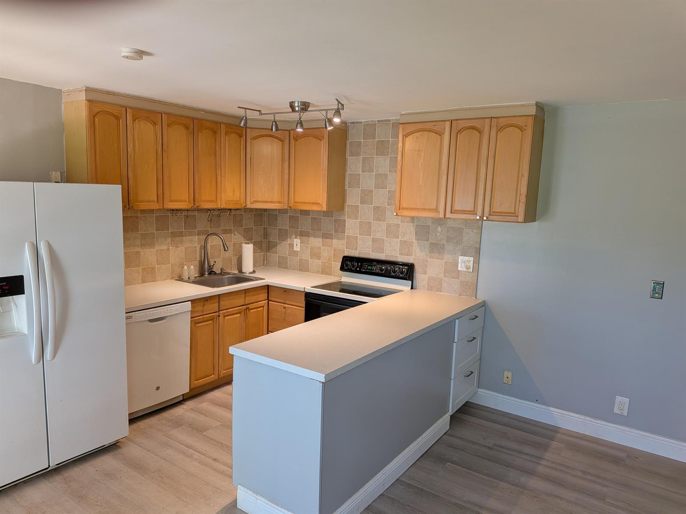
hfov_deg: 71.6
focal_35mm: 24
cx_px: 343
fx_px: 476
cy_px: 257
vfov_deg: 56.8
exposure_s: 1/120
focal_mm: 4.53
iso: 59
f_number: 1.7
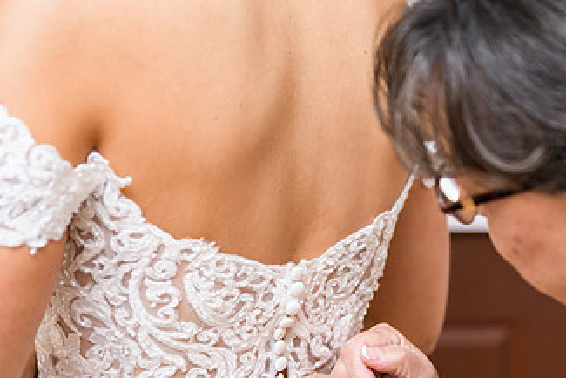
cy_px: 321
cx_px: 387
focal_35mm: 100
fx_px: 1573
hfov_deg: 20.3
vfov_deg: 13.6
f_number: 2.8
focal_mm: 56
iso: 400
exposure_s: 1/100
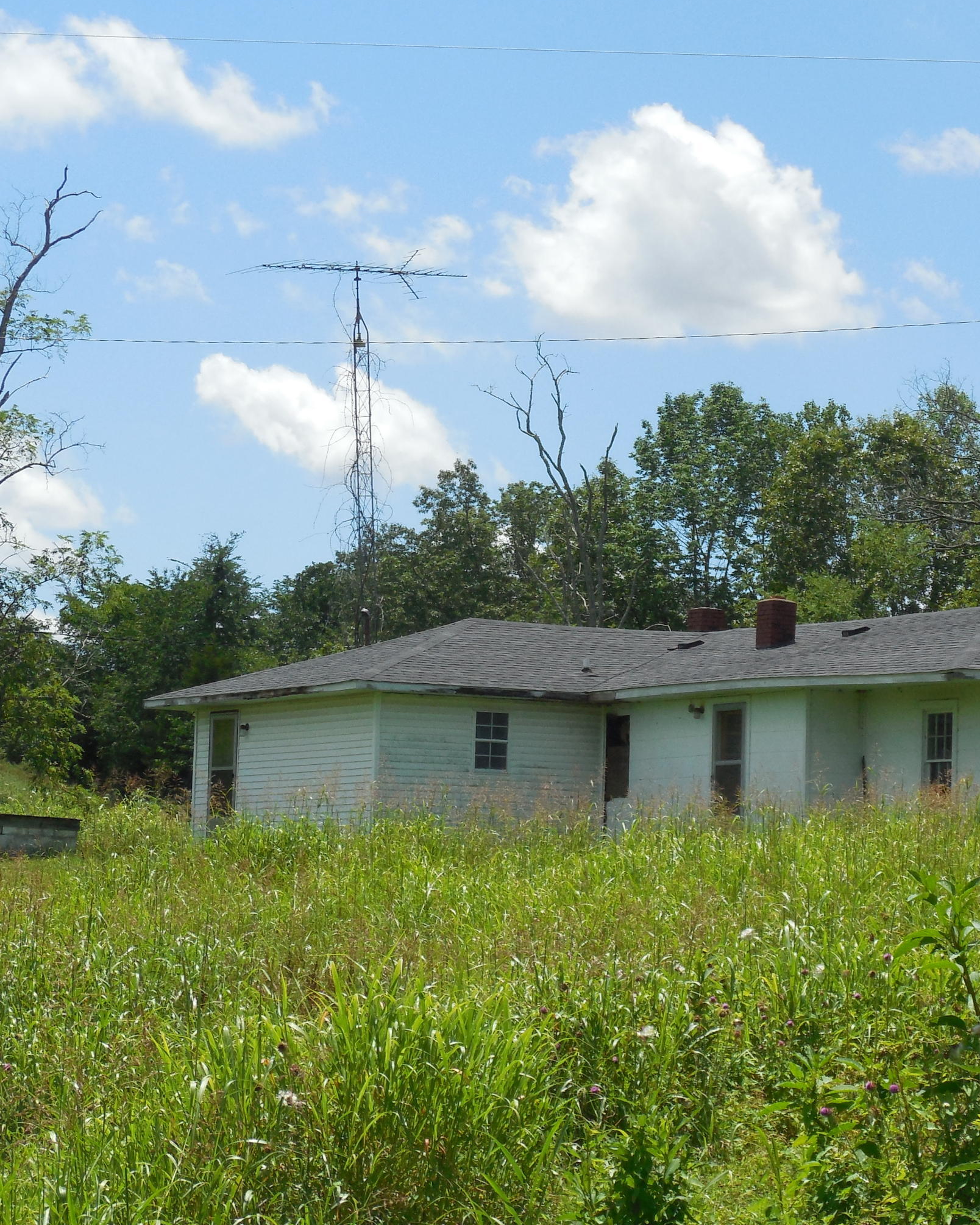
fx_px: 4278
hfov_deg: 13.0
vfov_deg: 16.3
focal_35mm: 118
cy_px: 565
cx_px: 709
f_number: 4.6
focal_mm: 14.5
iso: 125
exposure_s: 1/800
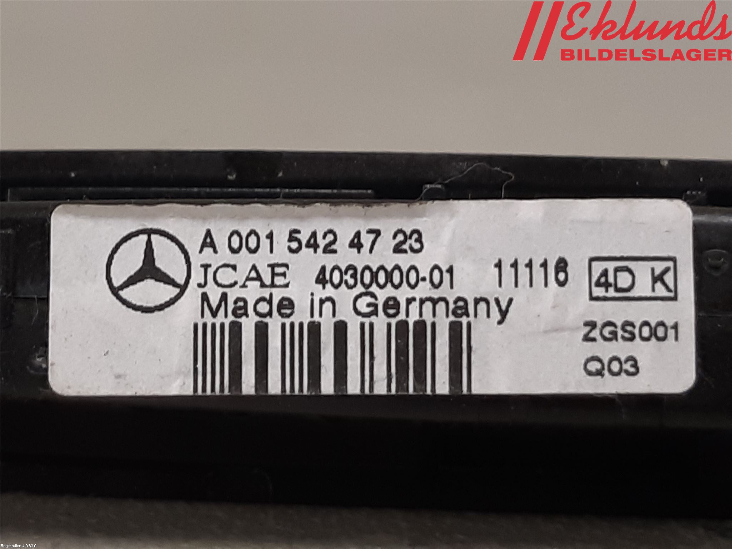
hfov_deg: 67.3
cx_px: 366
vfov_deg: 53.1
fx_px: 550
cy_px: 274
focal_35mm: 26
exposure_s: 1/50
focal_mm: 3.93
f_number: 1.7
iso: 100
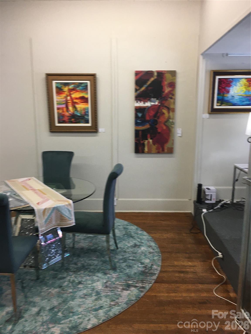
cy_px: 167
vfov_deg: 61.7
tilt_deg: -12.3
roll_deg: +0.2
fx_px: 280
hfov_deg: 48.2
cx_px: 126
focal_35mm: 29
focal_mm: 4.15
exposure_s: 1/30
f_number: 2.2
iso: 40
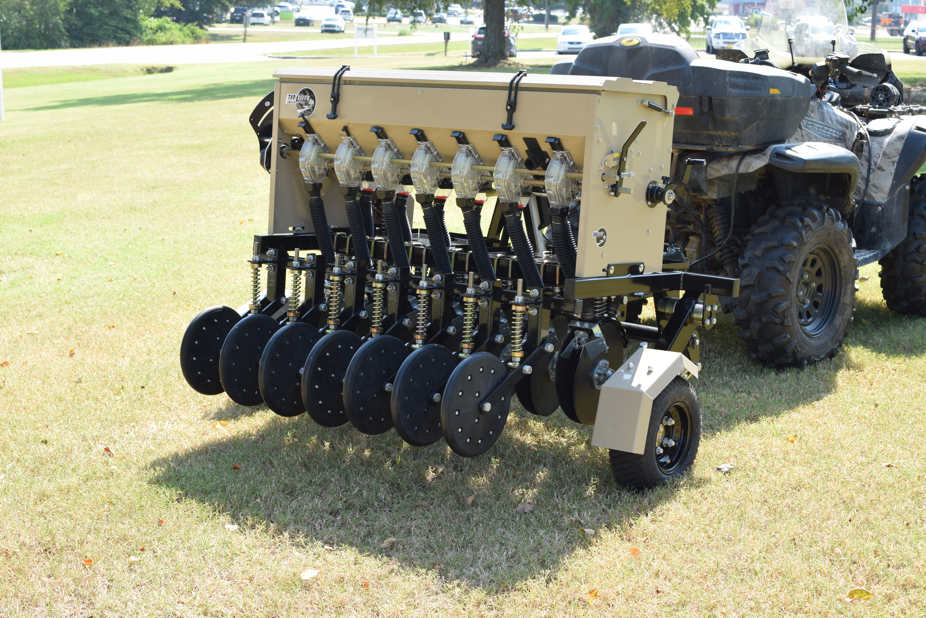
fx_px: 1351
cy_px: 309
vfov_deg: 25.8
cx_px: 463
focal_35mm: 52
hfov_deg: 37.8
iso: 320
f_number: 8
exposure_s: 1/250
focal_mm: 35
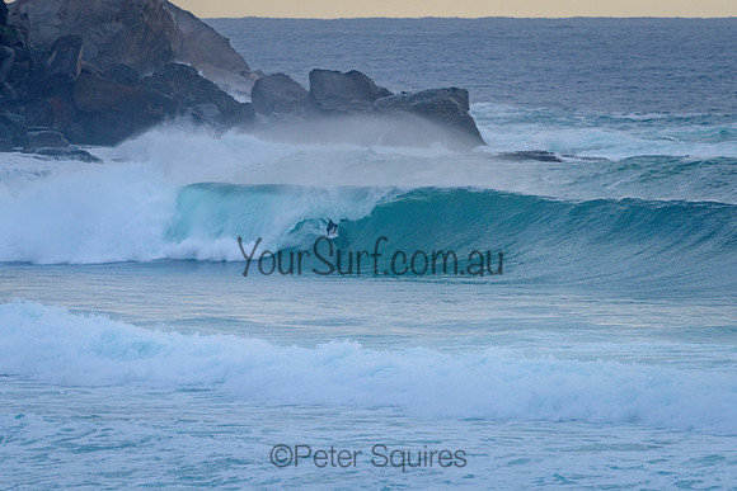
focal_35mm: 441
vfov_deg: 3.1
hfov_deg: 4.7
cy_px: 217
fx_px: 9040
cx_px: 339
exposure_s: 1/2000
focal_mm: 360
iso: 800
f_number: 5.6
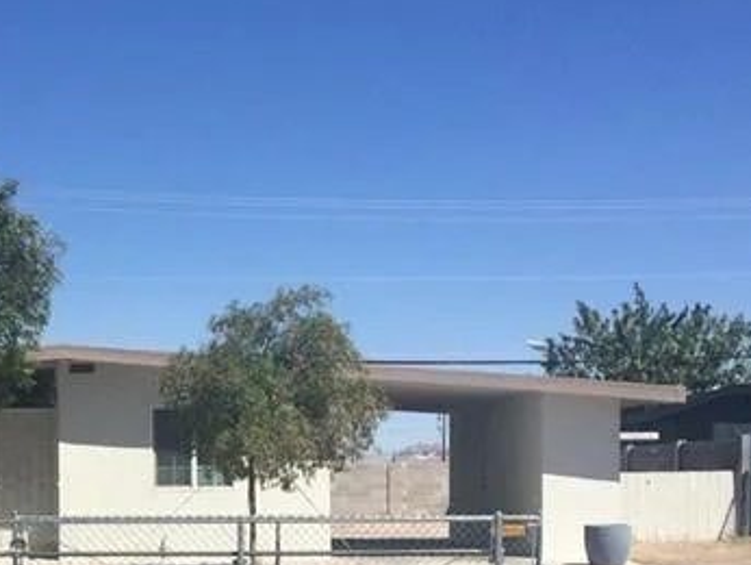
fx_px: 1455
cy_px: 535
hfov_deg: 28.4
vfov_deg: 21.4
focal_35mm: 67
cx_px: 158
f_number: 2.2
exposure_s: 1/3425
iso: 32
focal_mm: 4.15
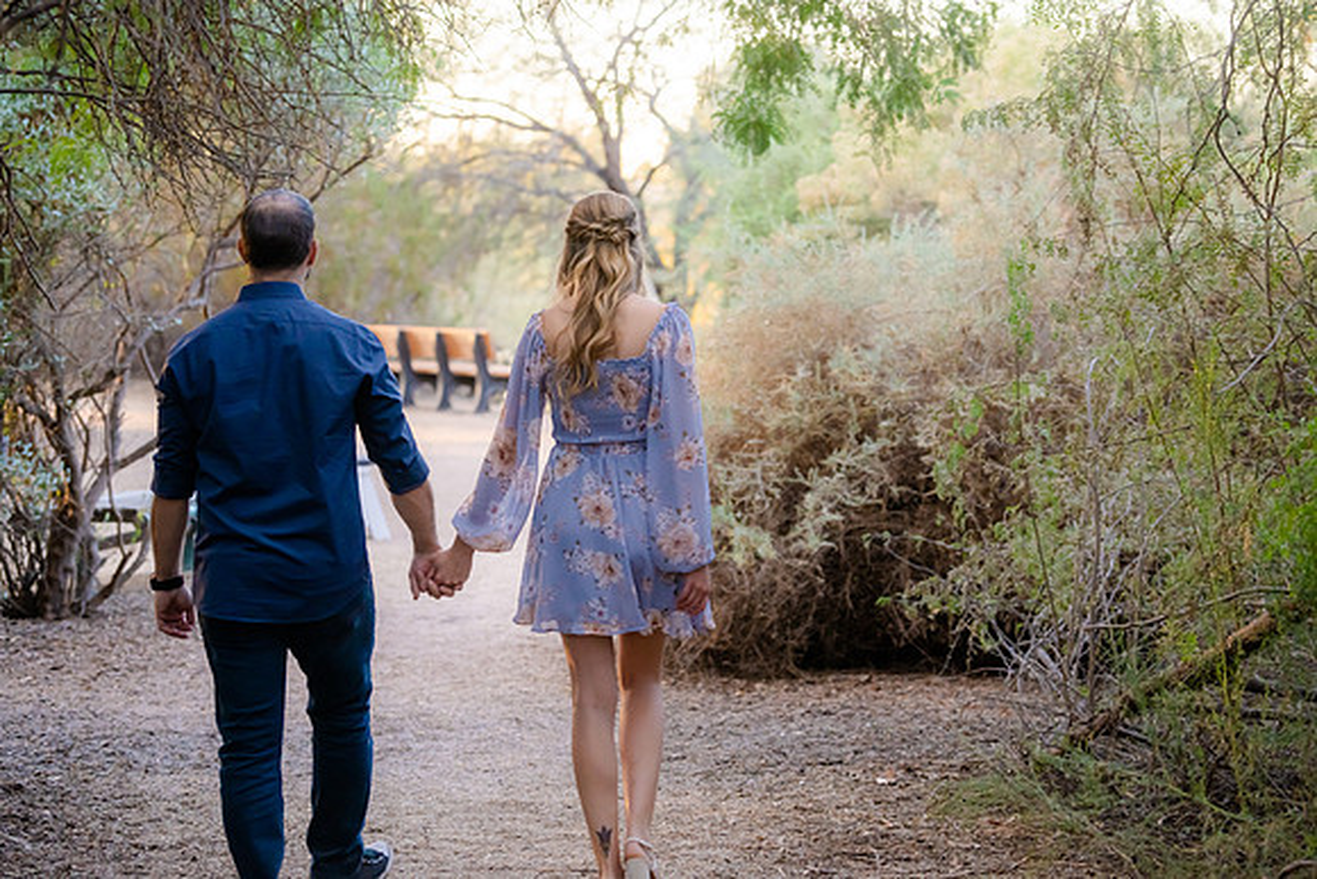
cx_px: 658
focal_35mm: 111
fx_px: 4062
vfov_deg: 12.3
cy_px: 440
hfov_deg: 18.4
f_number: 5
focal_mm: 111
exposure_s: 1/250
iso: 2000
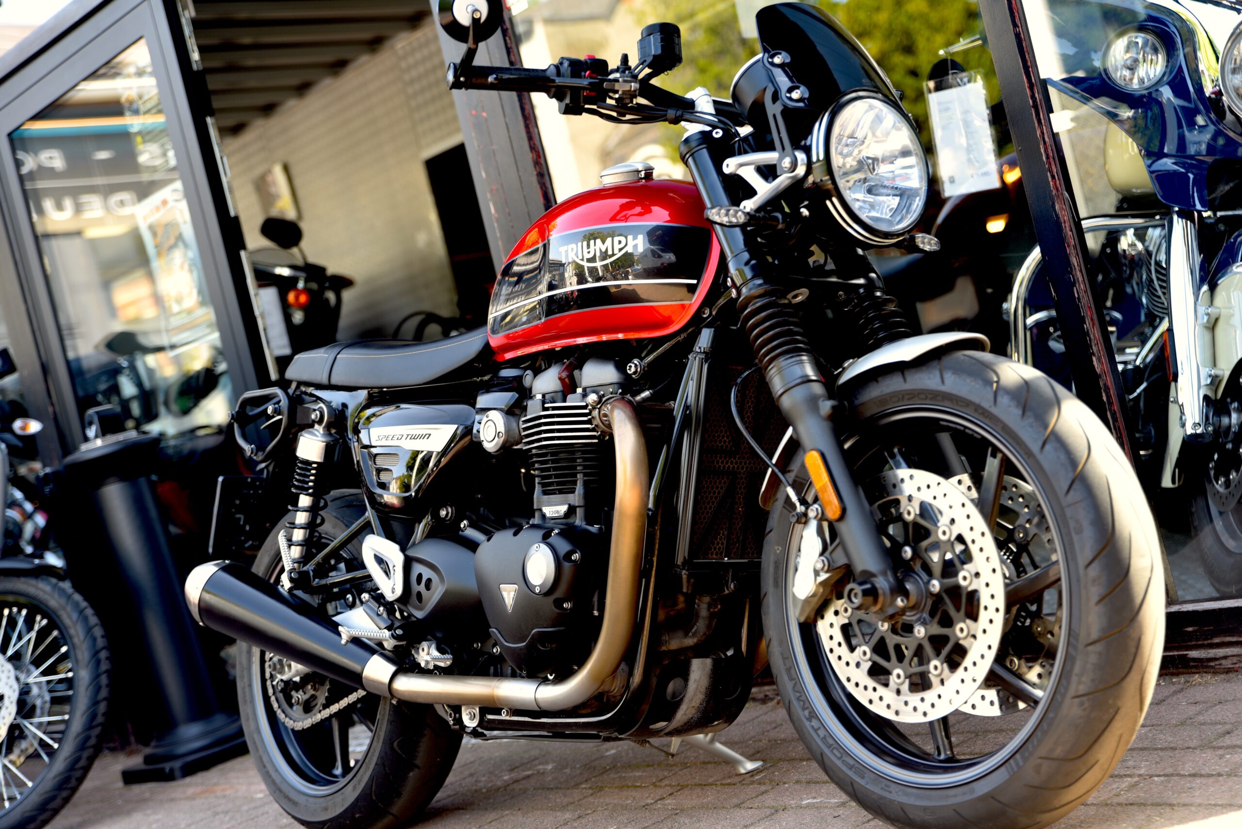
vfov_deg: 24.2
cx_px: 621
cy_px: 414
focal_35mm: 56
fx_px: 1933
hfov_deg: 35.6
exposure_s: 1/60
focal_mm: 56
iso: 100
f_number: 3.2
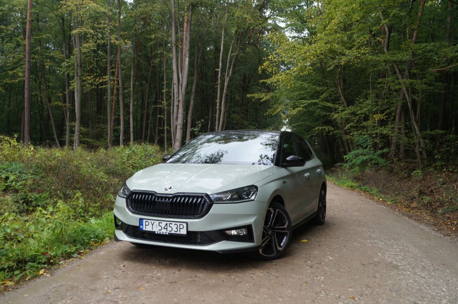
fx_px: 419
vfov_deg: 39.9
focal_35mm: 33
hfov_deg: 57.3
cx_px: 229
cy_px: 152
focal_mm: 22
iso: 100
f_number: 5
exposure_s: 1/100
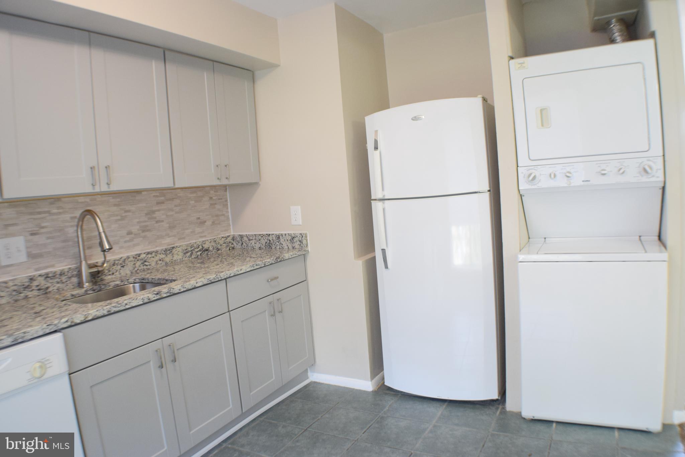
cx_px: 342
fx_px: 628
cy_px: 228
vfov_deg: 40.0
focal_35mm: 33
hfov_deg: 57.2
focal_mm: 22
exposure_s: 1/60
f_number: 3.8
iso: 1250
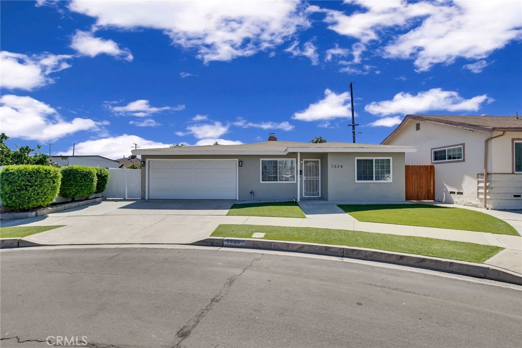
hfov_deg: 100.4
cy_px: 174
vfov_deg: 77.3
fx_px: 218
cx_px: 261
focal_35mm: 15
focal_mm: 10
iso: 800
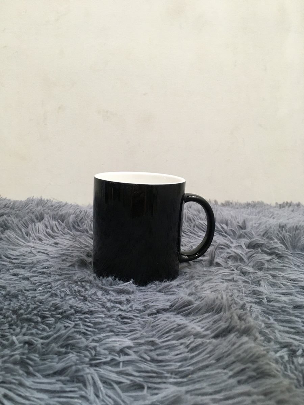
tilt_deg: -8.3
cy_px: 202
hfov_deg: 48.2
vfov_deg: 61.7
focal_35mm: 29
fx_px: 340
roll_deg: -1.0
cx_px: 152
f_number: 2.2
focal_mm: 4.15
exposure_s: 1/33
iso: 125
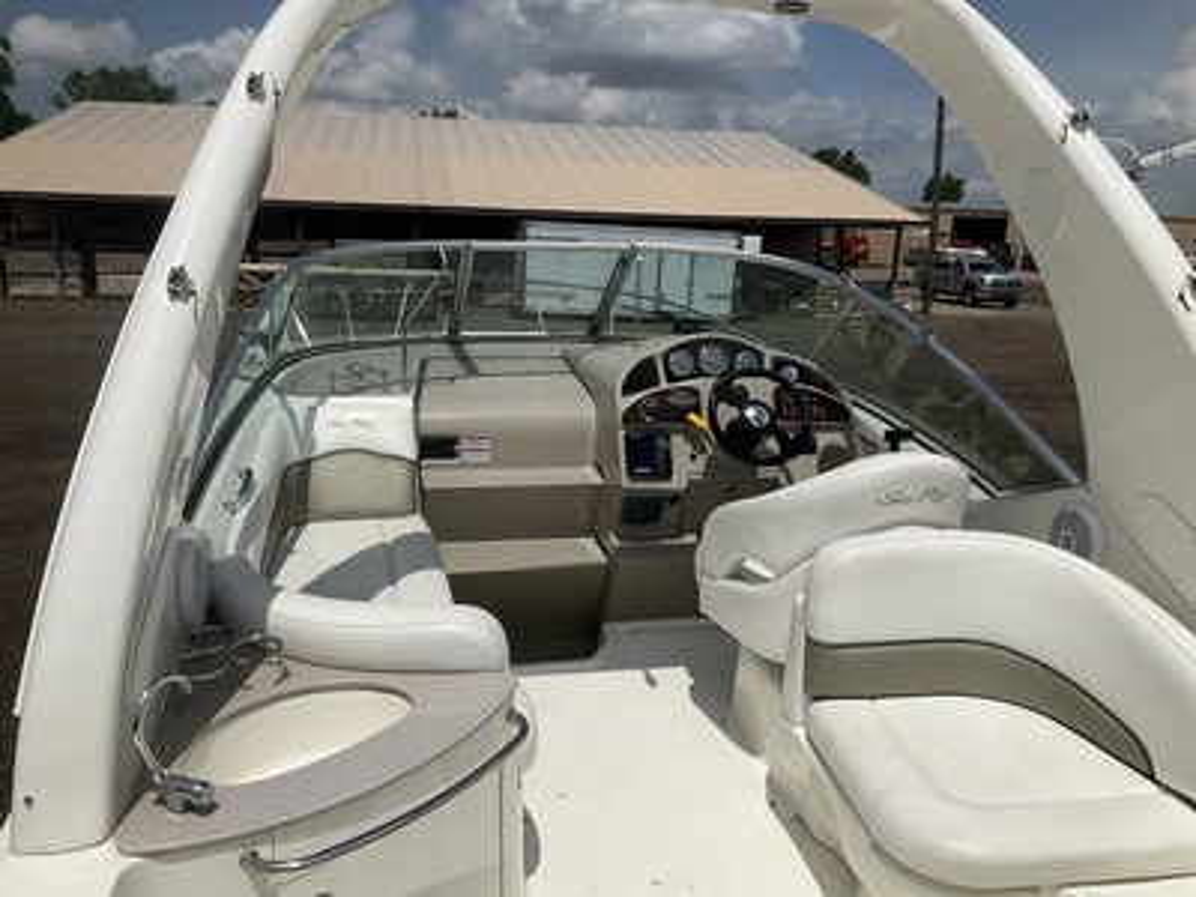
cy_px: 448
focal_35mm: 29
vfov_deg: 48.2
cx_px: 598
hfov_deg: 61.7
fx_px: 1002
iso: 25
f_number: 1.8
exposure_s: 1/10204
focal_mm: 3
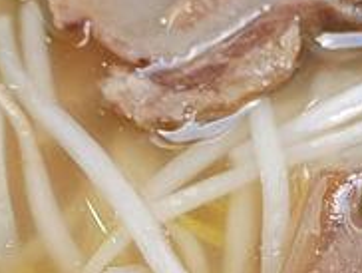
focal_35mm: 154
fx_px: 1613
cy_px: 290
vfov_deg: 9.6
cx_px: 491
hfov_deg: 12.4
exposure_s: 1/160
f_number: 2.5
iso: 200
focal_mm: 14
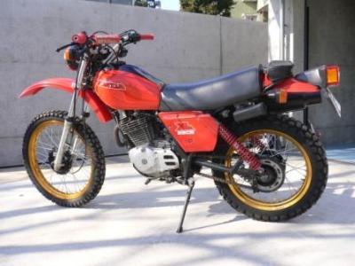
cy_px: 133
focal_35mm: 35
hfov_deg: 52.6
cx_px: 178
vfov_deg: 40.7
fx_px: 359
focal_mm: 5.8
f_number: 5.6
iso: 80
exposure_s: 1/125
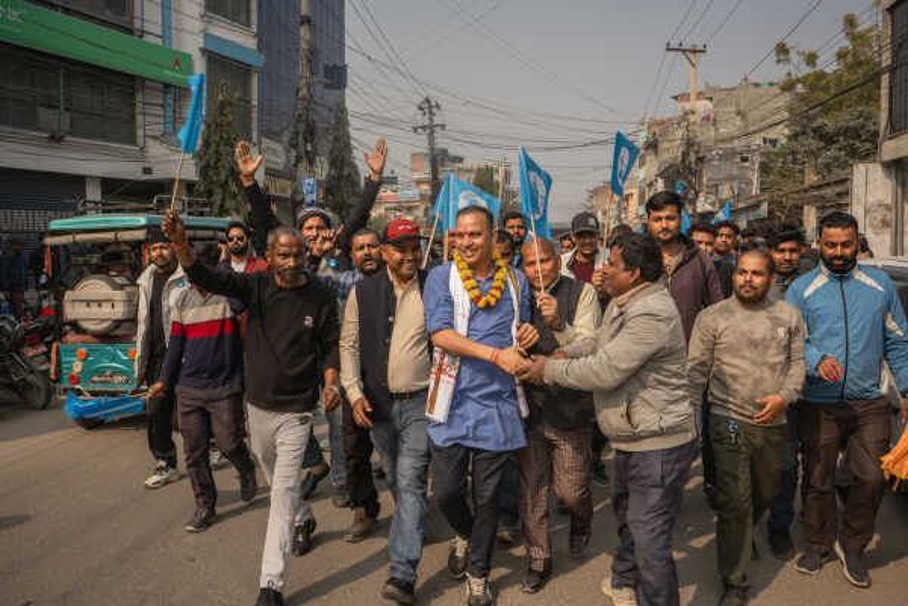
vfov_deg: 43.6
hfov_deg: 61.9
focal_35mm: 30
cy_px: 303
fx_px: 757
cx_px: 454
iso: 100
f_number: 8
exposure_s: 1/200
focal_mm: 30
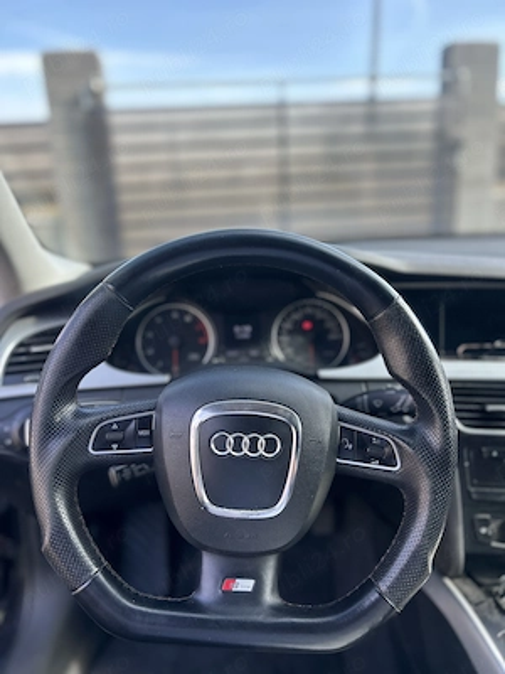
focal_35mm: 26
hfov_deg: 53.1
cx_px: 252
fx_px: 506
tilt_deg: -15.7
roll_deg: +3.3
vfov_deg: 67.3
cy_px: 337
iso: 50
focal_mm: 5.7
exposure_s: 1/366
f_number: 1.5
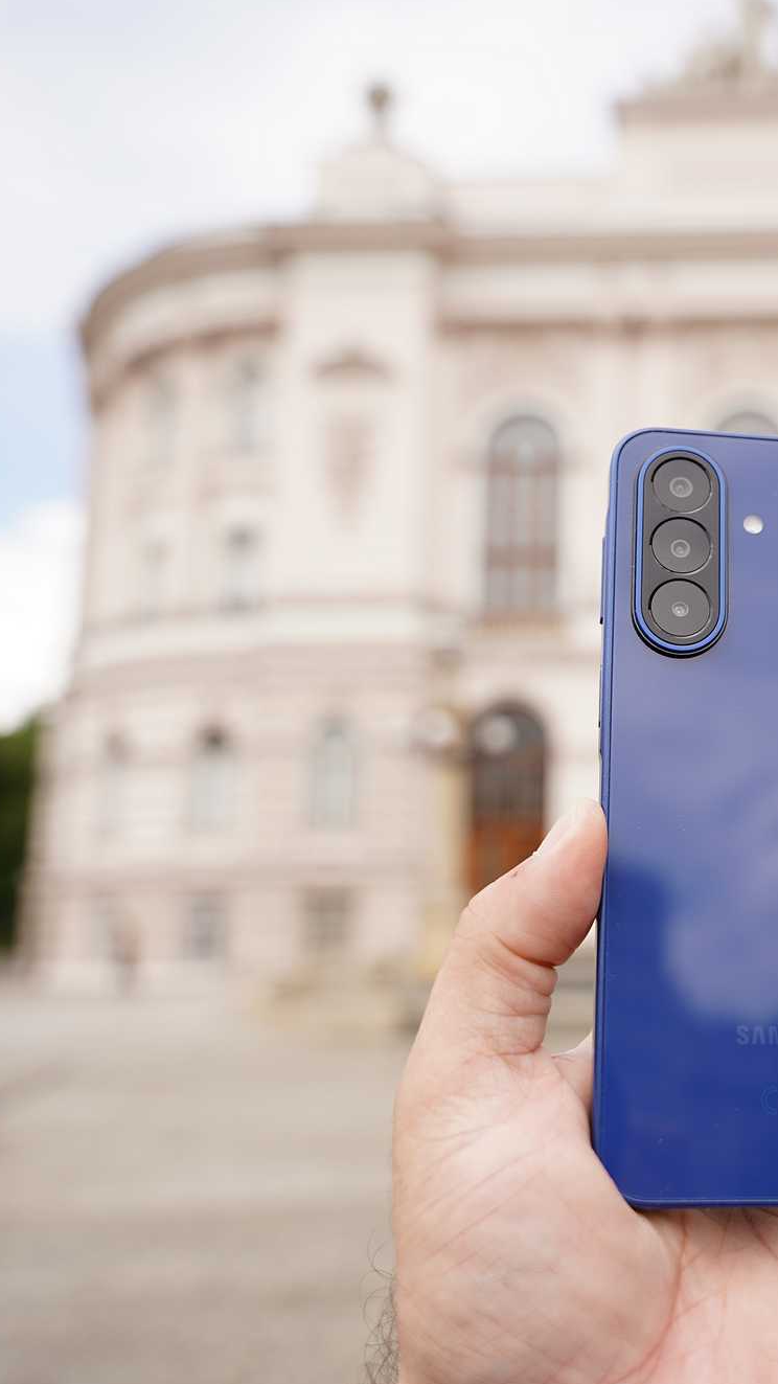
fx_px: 1394
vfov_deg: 52.8
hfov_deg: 29.6
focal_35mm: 38
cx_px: 735
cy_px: 691
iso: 100
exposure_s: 1/800
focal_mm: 24
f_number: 3.5
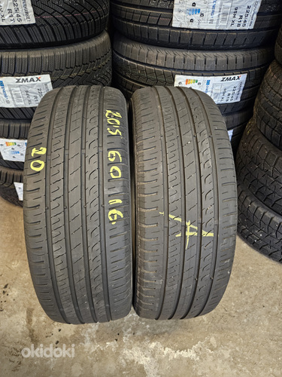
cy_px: 188
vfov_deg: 73.9
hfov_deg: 58.9
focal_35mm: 23
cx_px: 141
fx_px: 250
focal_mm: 5.4
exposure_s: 1/25
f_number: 1.8
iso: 640
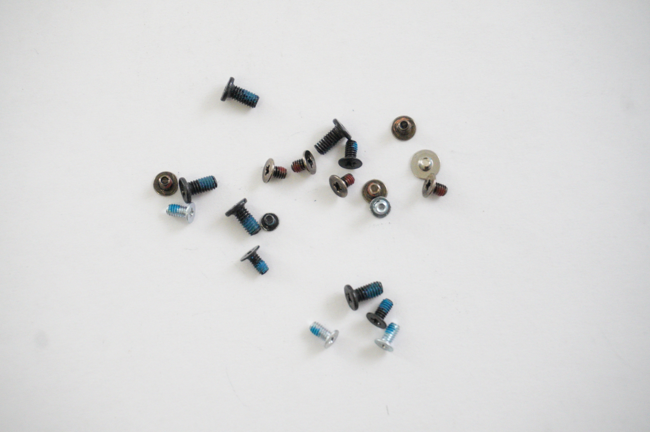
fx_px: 1353
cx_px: 325
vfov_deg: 18.1
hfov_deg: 27.0
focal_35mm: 75
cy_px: 216
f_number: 5.6
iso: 6400
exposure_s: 1/250
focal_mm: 50
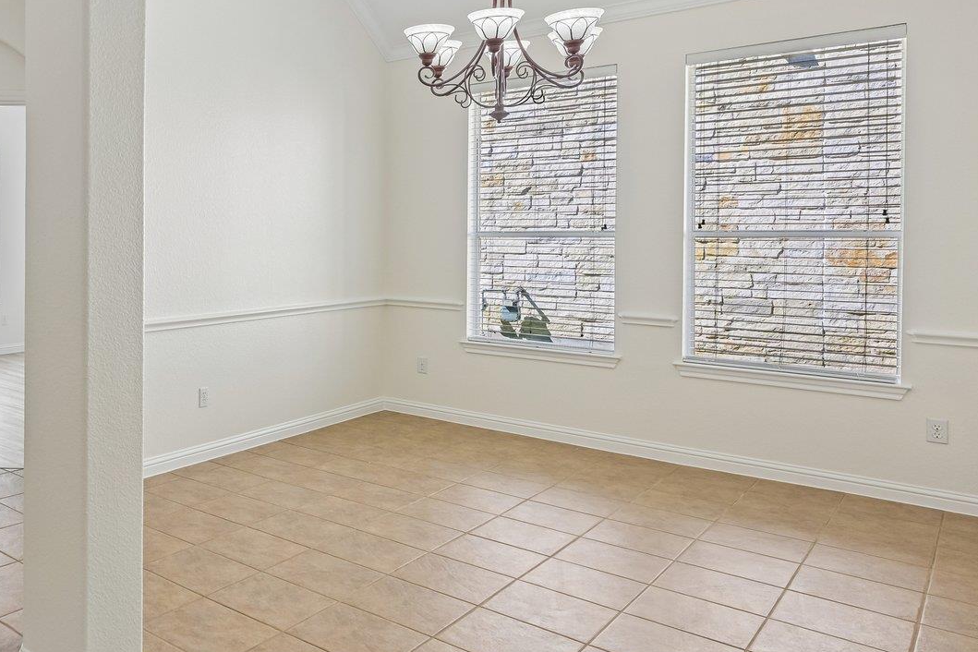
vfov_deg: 44.6
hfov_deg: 54.7
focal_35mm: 29
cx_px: 83
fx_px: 788
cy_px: 241
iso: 100
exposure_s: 1/60
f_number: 6.7
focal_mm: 15
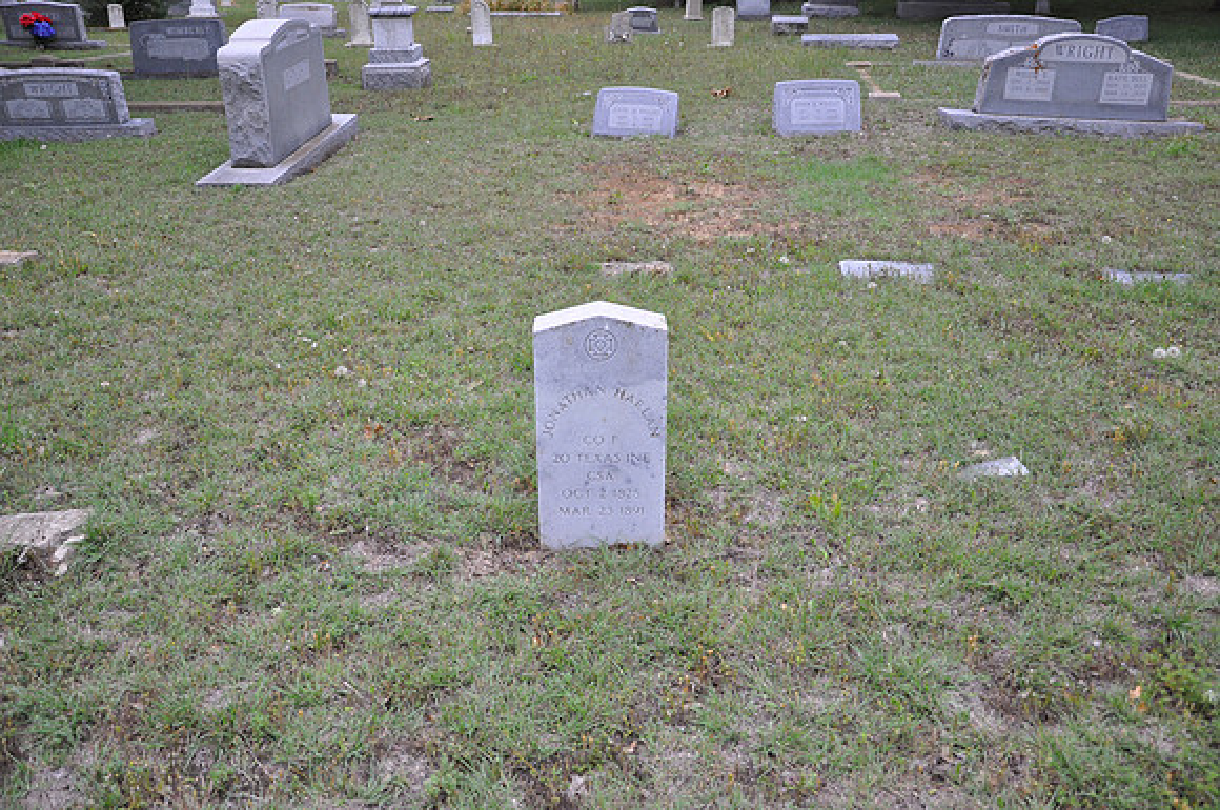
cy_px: 405
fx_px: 1117
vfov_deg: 39.9
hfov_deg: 57.3
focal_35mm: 33
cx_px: 610
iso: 400
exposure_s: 1/100
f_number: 5
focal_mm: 22
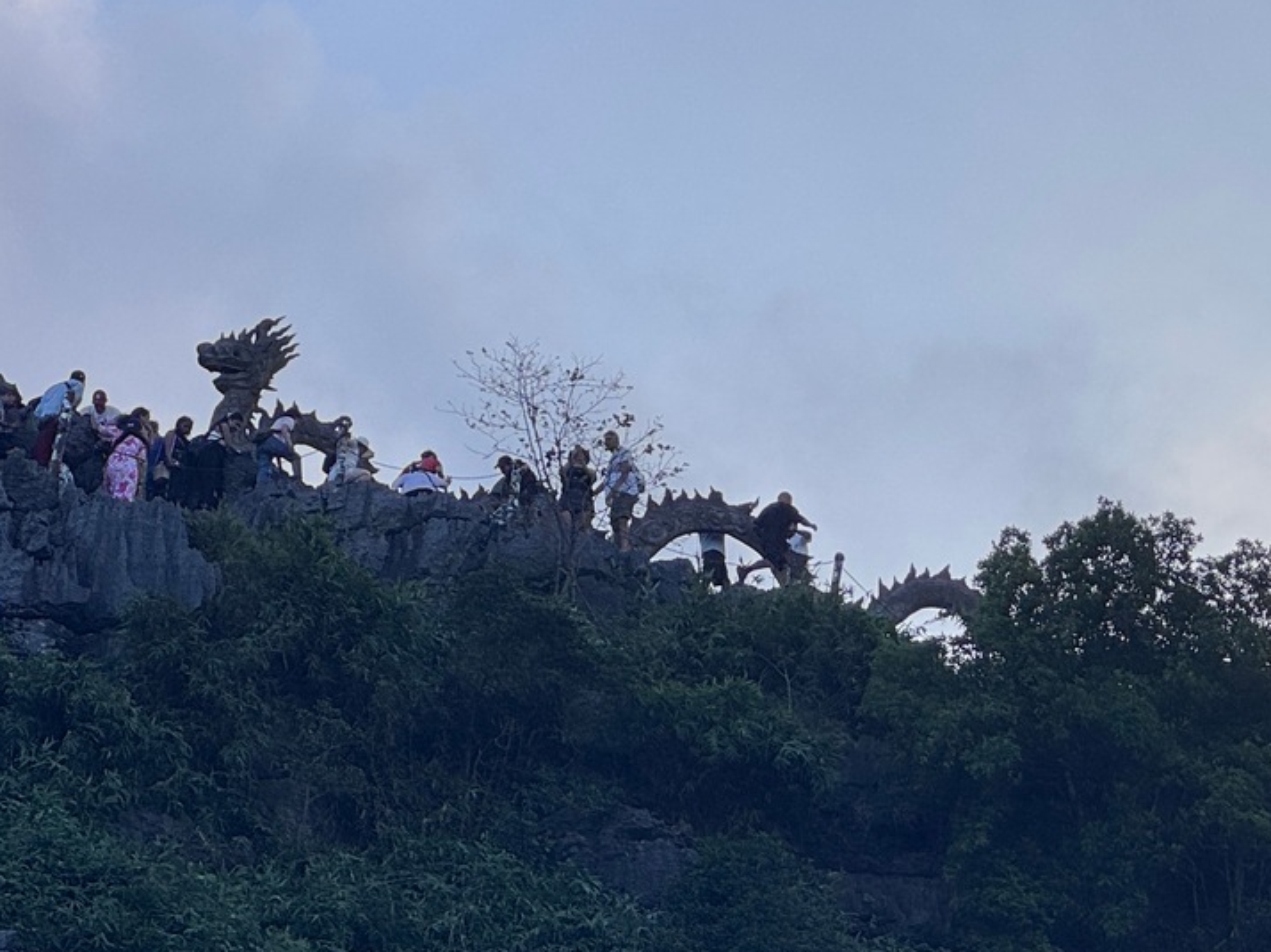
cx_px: 1261
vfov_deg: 8.5
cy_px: 902
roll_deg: -0.8
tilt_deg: +25.3
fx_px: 6387
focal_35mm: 174
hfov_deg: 11.3
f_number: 2.8
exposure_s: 1/513
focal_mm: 9
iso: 25
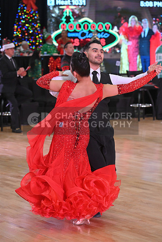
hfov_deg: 11.4
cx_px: 81
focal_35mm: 120
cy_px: 121
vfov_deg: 17.1
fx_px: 809
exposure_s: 1/400
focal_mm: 120
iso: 3200
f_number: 5.6
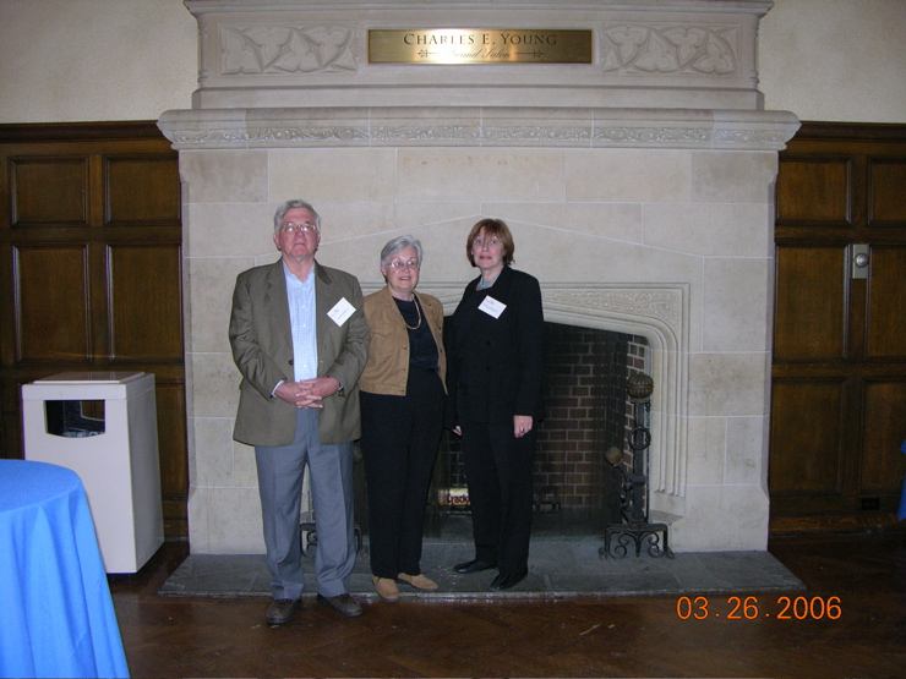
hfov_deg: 52.6
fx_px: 916
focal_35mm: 35
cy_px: 340
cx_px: 453
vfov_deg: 40.7
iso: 200
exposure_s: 1/60.1
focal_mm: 8.9
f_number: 2.8
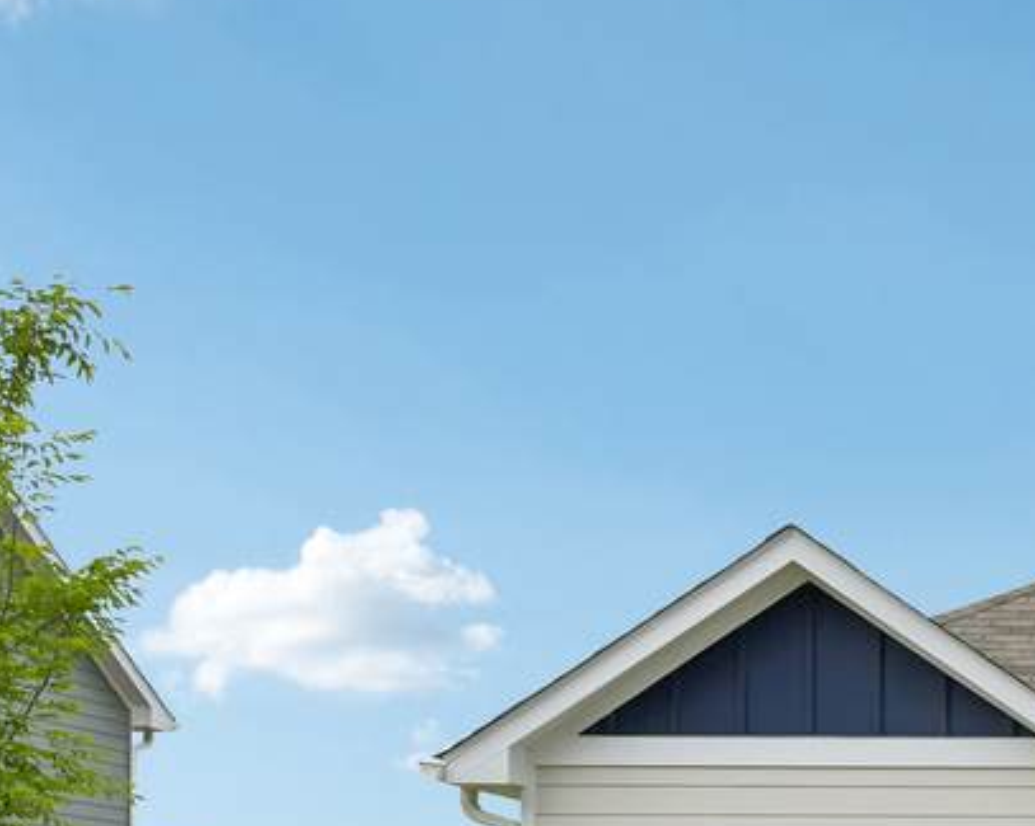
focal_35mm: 62
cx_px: 1518
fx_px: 1898
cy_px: 1043
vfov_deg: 22.3
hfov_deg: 24.4
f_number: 8
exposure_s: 1/2000
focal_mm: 21
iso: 400
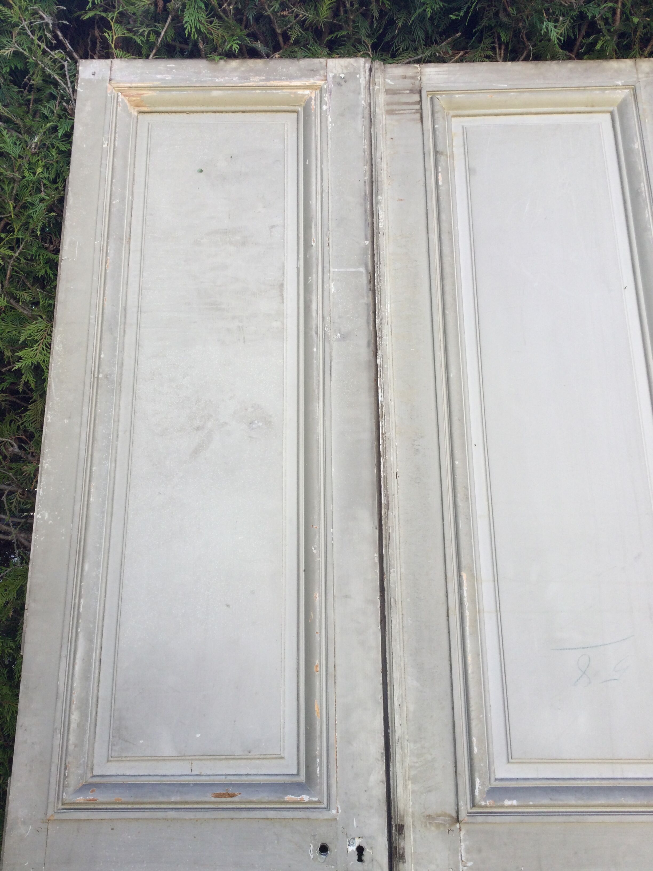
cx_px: 326
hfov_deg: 45.4
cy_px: 436
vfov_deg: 58.4
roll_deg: -0.1
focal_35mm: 31
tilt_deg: +6.1
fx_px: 780
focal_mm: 3.3
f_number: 2.4
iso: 25
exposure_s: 1/165
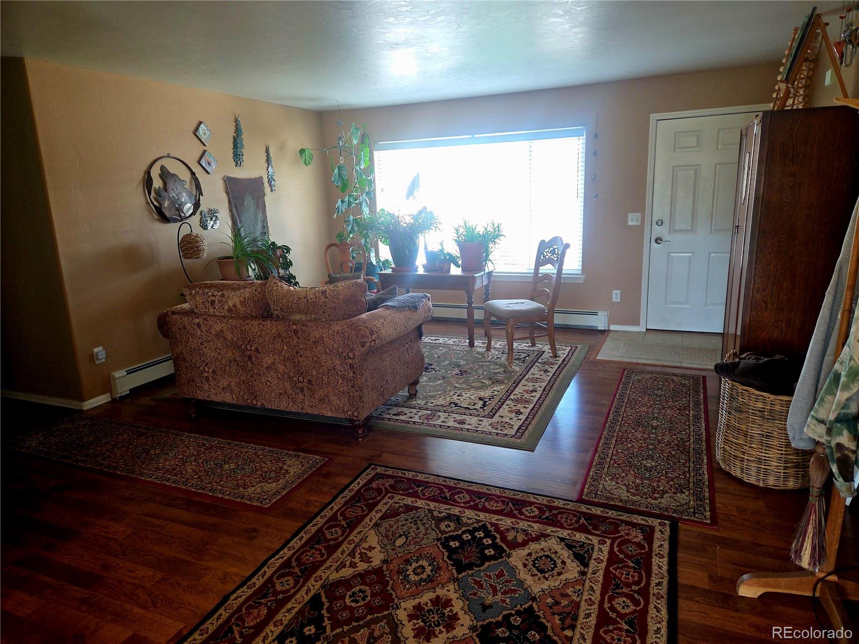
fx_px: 571
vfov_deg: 58.9
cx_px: 430
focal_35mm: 23
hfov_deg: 73.9
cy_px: 322
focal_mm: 5.4
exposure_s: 1/24
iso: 100
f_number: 1.8
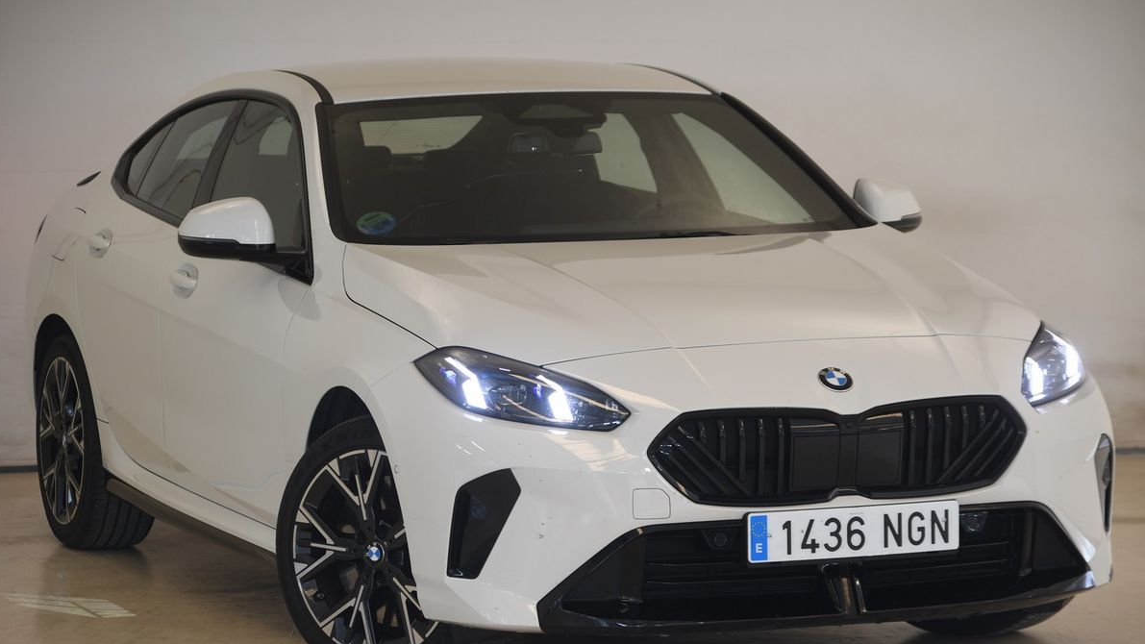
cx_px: 570
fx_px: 4068
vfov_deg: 9.1
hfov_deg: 16.0
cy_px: 384
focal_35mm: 134
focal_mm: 85
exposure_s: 1/10
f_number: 4.2
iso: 100
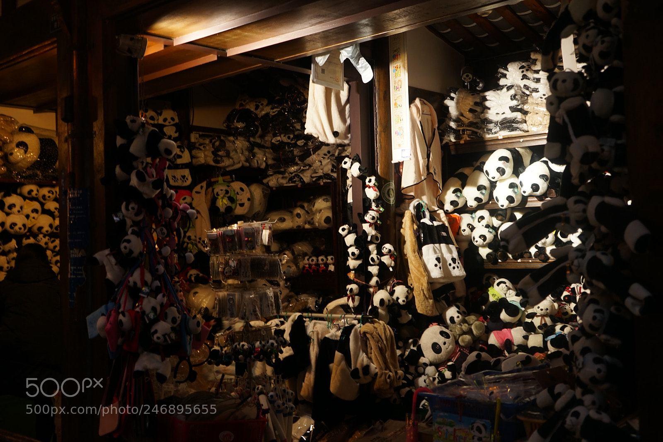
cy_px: 221
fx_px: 718
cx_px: 332
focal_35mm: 39
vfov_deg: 34.2
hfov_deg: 49.6
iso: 400
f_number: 4
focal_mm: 39
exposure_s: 1/20
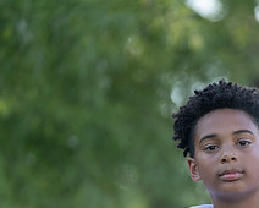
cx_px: 246
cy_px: 229
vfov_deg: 4.0
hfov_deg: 5.0
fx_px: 2954
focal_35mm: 385
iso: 125
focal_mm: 150
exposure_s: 1/400
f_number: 2.8
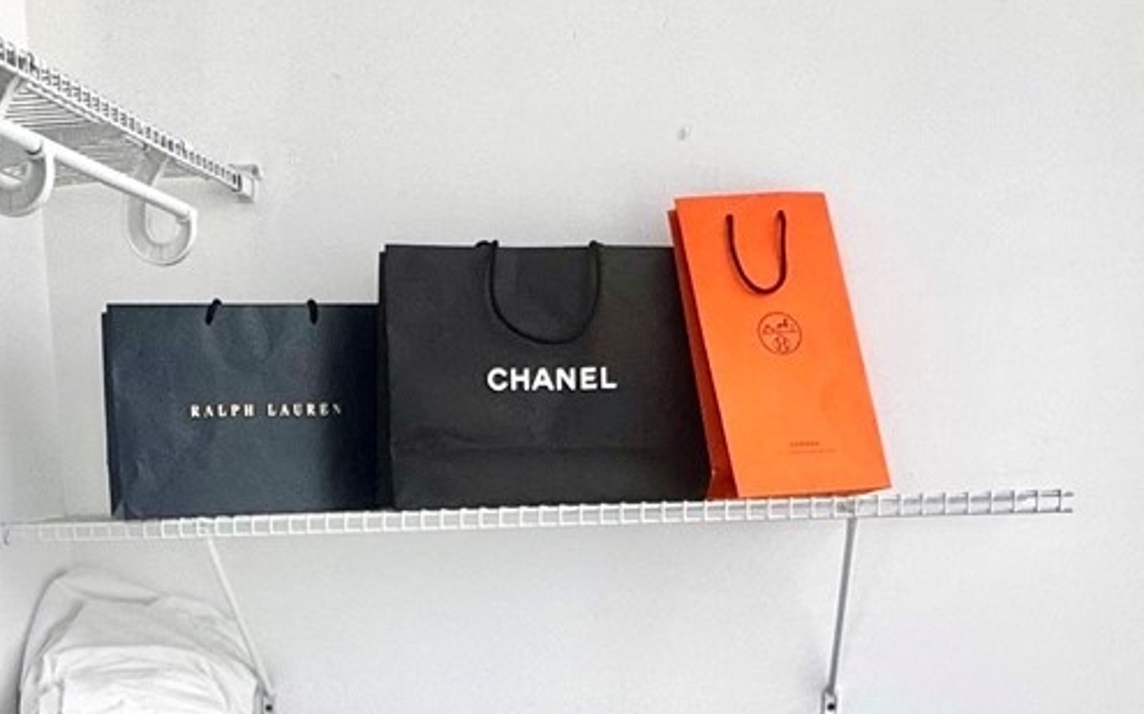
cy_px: 885
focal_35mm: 48
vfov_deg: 24.1
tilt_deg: -16.1
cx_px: 379
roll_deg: +2.0
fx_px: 1496
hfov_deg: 41.3
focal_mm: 2.22
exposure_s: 1/99
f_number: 2.2
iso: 100
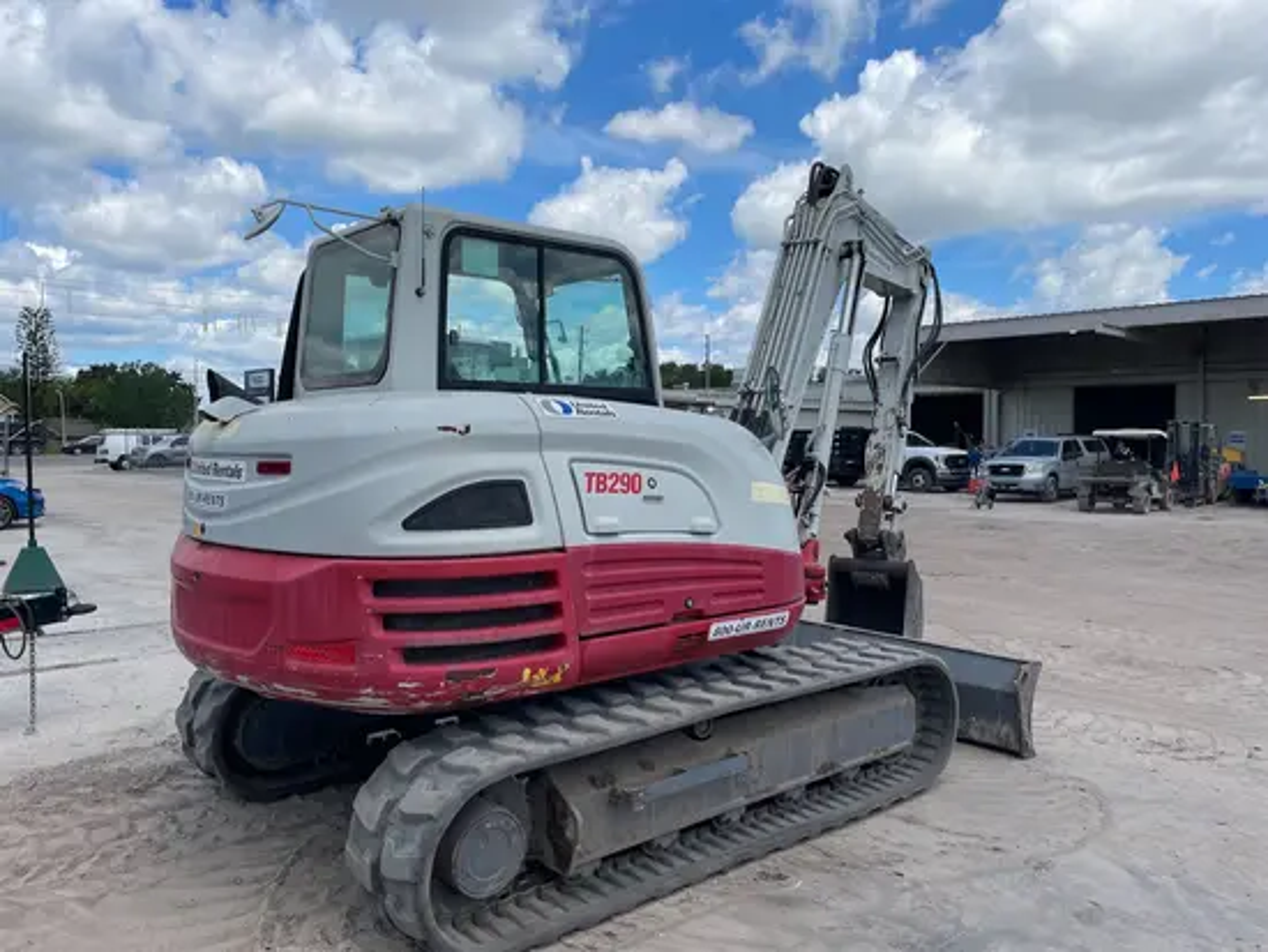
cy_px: 476
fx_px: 953
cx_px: 634
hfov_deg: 67.3
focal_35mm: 26
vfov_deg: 53.1
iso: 50
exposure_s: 1/5051
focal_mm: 4.2
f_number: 1.6
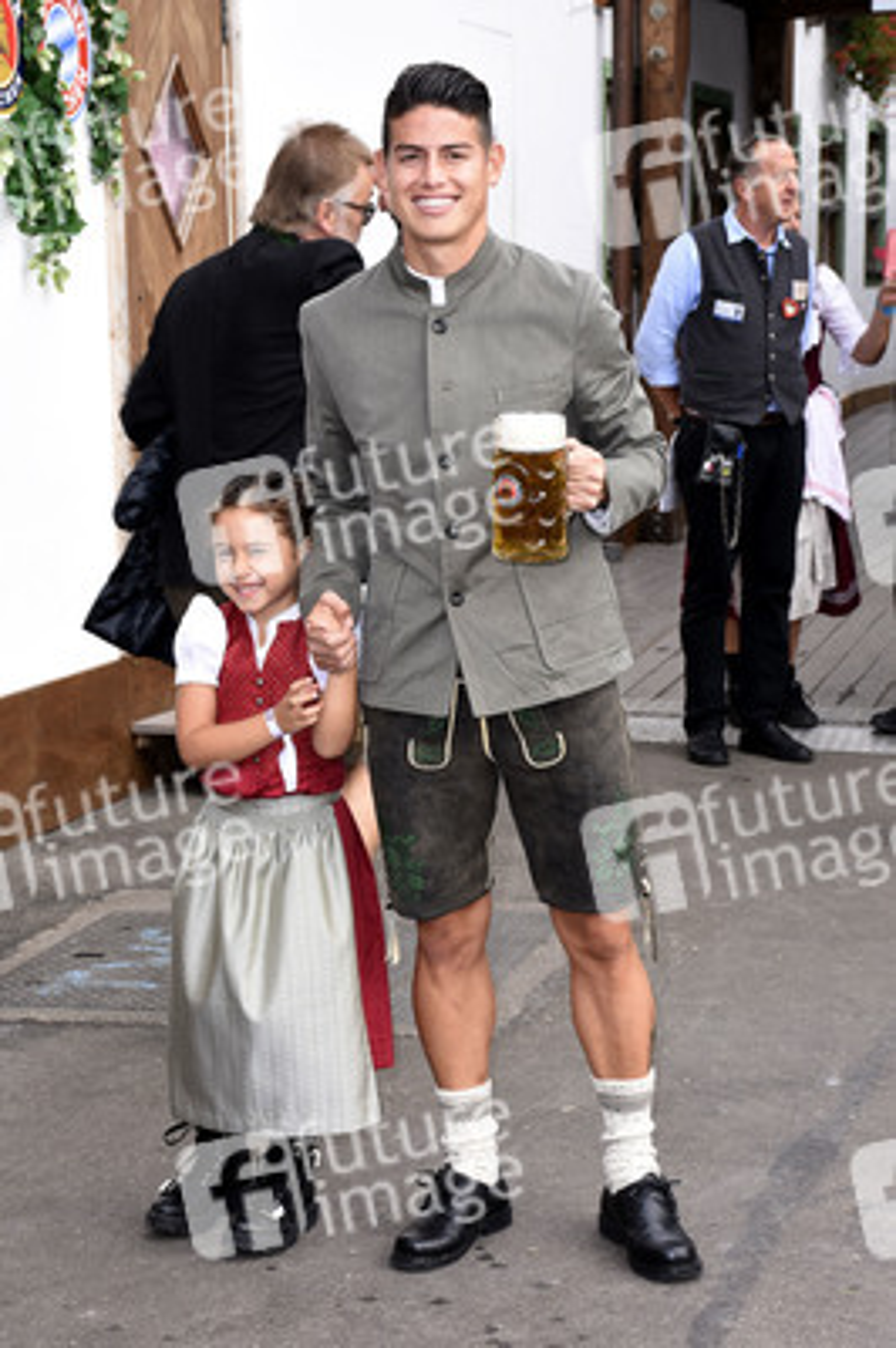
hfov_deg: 18.9
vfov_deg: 28.1
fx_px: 2692
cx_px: 448
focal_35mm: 72
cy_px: 674
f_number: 8
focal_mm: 48
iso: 320
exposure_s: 1/160
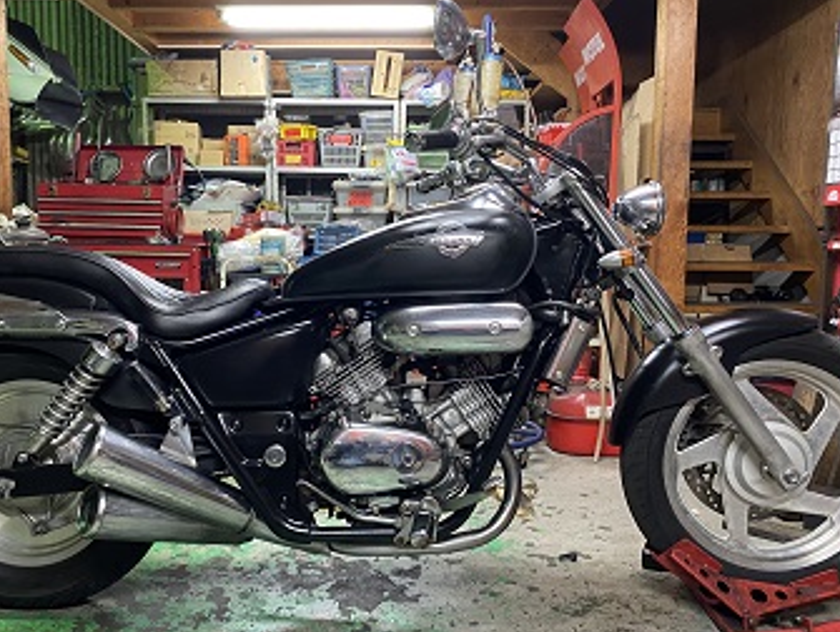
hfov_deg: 58.1
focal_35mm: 31
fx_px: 753
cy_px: 316
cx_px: 371
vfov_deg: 45.5
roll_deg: -1.2
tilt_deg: -6.0
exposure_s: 1/40
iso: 320
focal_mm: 4.25
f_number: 1.8
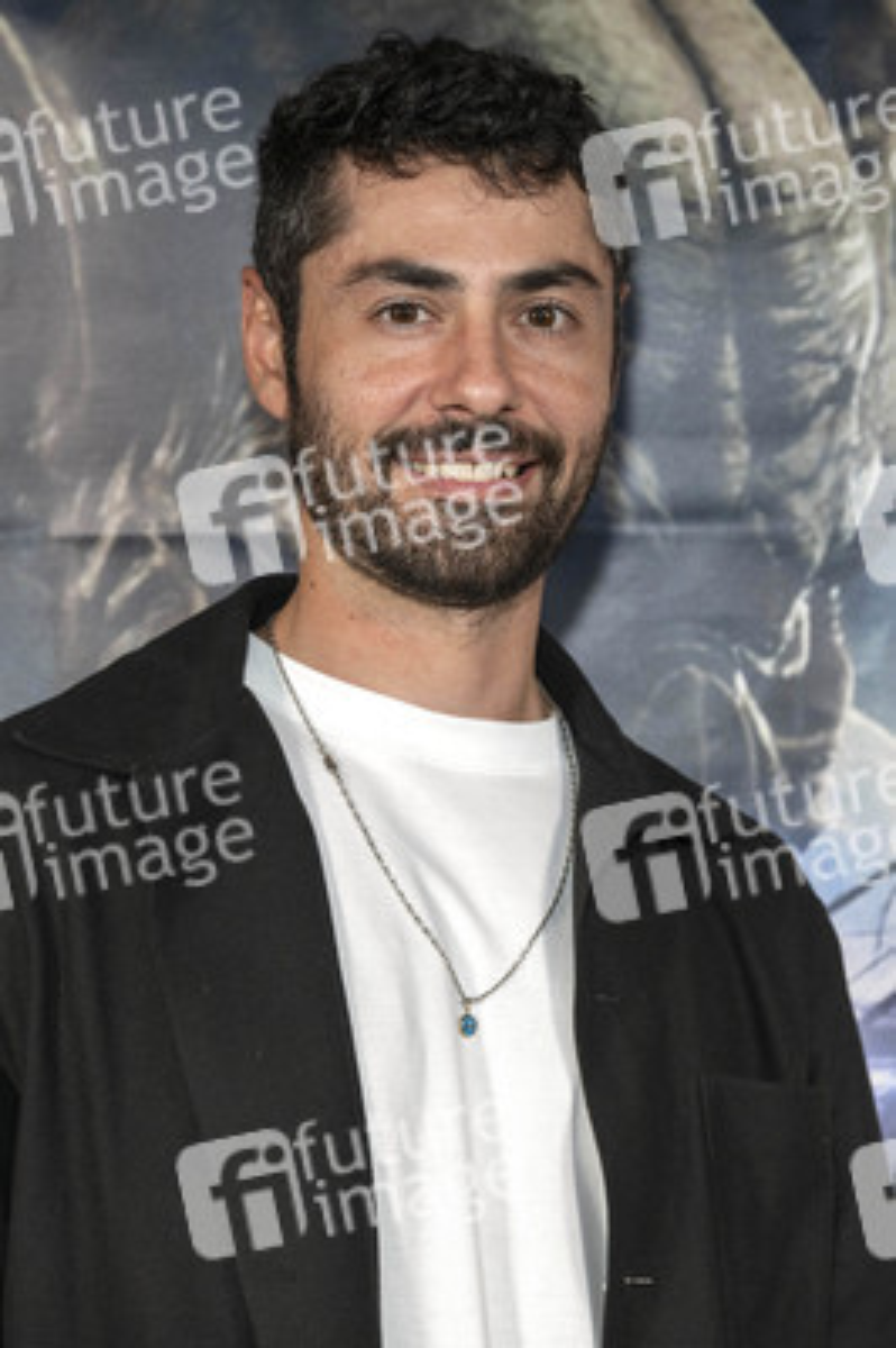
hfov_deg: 16.2
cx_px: 448
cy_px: 674
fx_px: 3141
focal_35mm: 84
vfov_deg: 24.2
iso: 800
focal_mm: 84
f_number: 5.6
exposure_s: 1/200
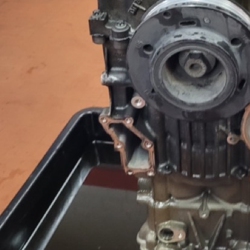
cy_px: -25
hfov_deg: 23.7
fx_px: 580
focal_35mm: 71
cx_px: 222
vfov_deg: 22.9
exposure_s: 1/50
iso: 400
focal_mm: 5.4
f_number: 1.8
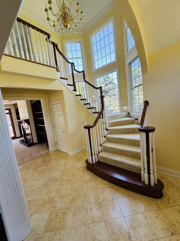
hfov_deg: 85.7
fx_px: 97
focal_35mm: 14
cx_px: 90
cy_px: 120
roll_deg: +7.3
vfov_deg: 102.1
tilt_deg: -5.5
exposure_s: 1/99
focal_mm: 2.22
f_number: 2.2
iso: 100
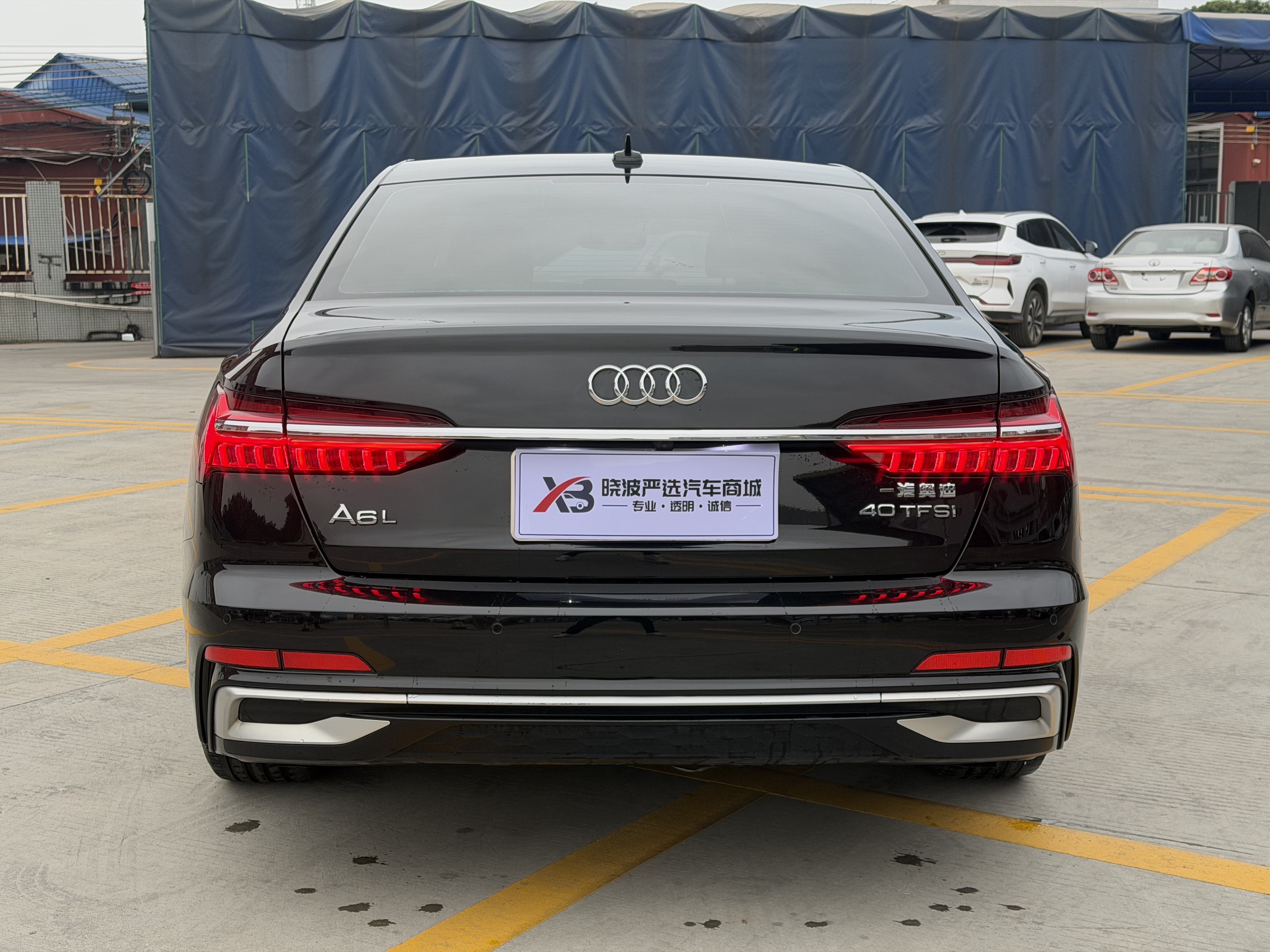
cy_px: 476
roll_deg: +0.8
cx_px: 635
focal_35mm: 48
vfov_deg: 30.3
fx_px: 1761
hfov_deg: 39.7
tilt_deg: -8.0
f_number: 1.78
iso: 64
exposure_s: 1/121
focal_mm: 6.76
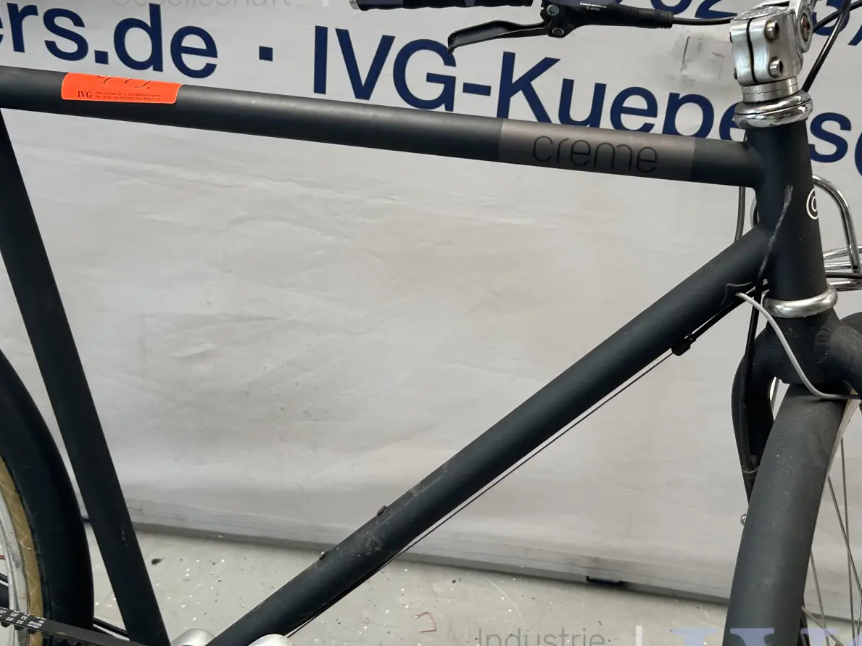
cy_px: 316
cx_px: 521
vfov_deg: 34.3
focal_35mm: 42
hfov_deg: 44.6
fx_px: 1046
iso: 40
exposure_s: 1/121
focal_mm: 5.7
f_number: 1.5
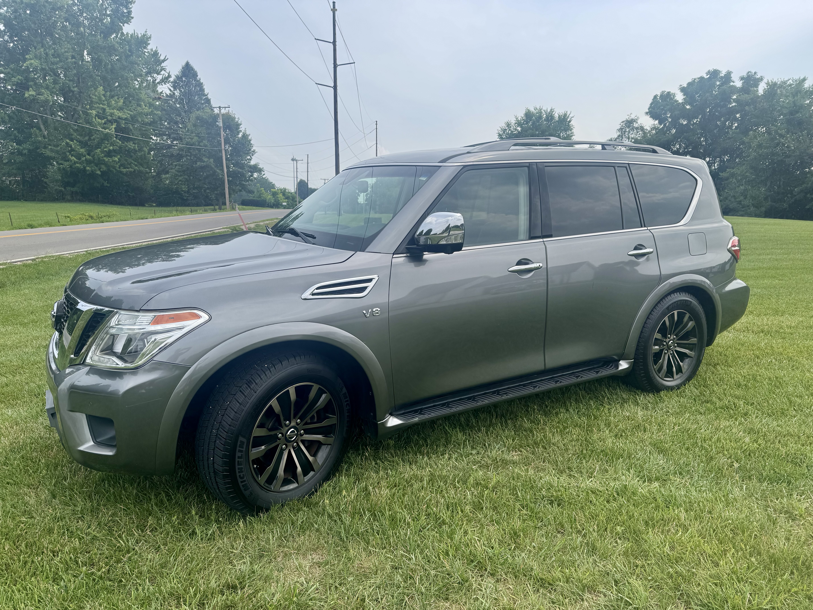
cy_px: 305
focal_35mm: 24
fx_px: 564
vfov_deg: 56.8
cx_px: 406
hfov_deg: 71.6
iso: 80
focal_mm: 6.76
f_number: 1.78
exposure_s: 1/3096
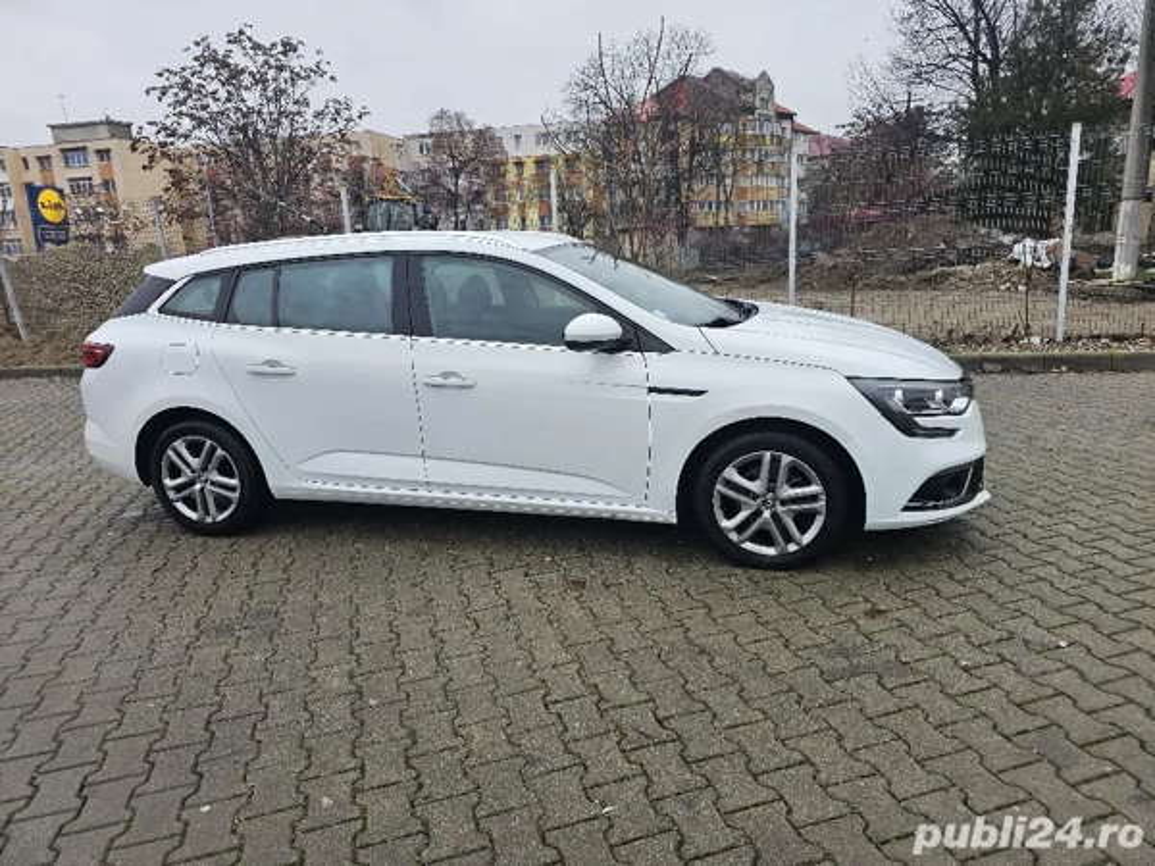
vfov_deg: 58.9
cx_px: 578
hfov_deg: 73.9
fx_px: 767
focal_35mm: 23
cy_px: 433
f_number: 1.7
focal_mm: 6.3
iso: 12
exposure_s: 1/101
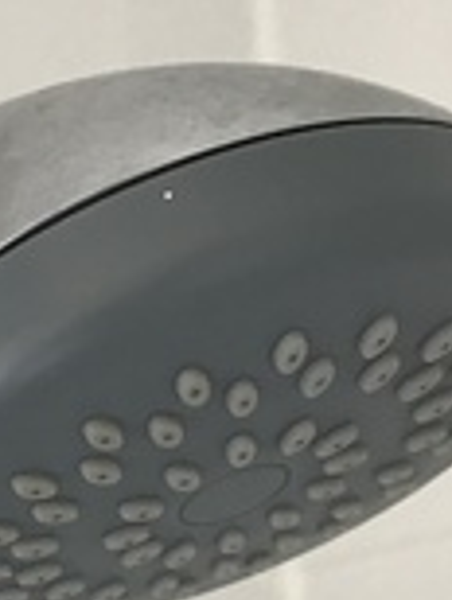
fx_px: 1892
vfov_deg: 17.3
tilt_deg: +13.6
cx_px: -82
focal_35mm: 109
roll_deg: +0.4
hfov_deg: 13.3
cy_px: 694
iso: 32
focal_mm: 3.99
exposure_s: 1/33
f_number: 1.8
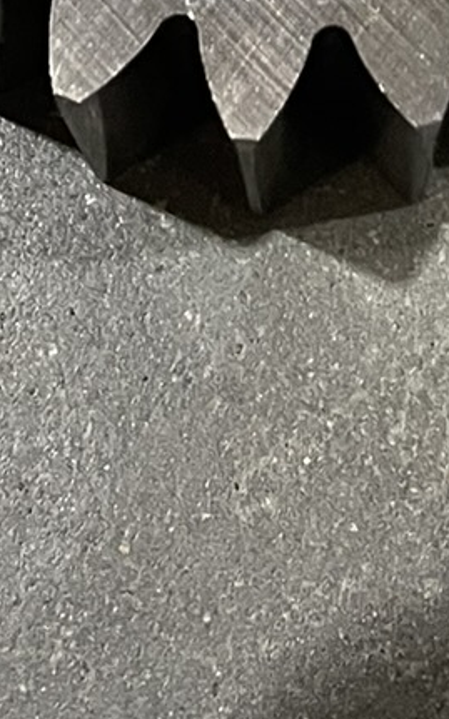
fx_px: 2567
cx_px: 499
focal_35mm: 131
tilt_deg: -63.9
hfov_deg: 9.9
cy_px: -711
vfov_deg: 13.6
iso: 250
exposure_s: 1/60
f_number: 1.6
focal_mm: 4.2
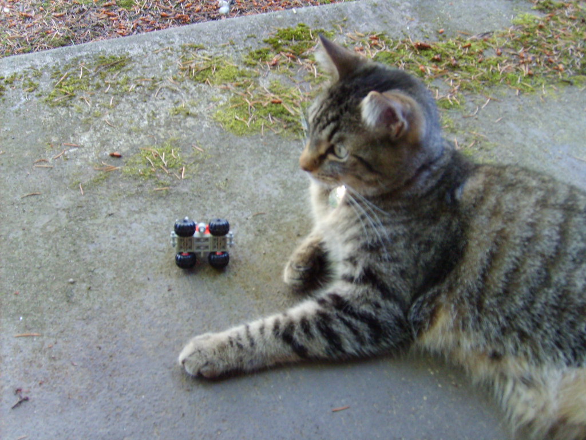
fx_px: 593
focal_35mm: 35
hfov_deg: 52.6
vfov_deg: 40.7
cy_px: 220
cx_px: 293
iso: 140
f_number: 2.8
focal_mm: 5.8
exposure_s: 1/20
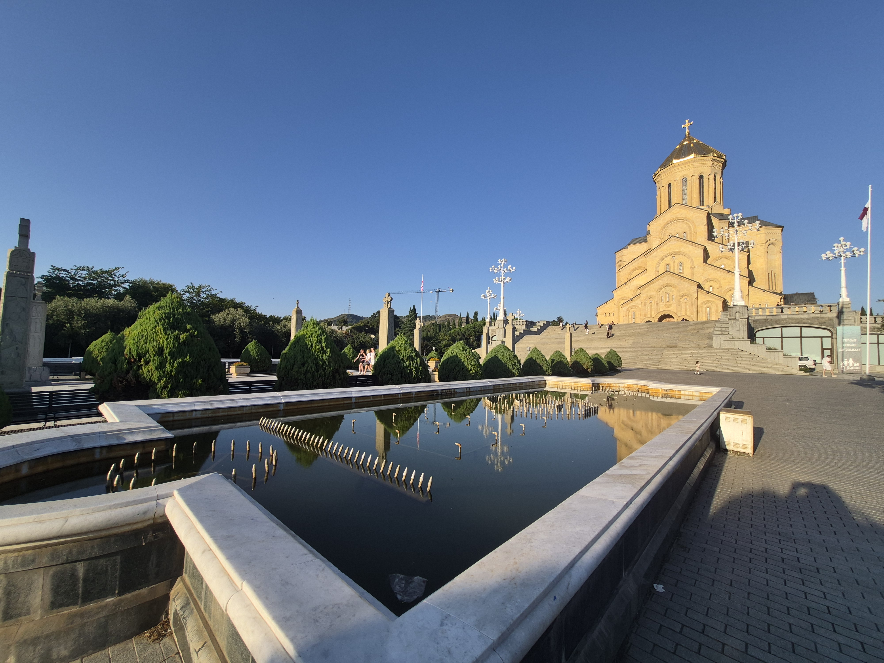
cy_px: 332
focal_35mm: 13
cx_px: 442
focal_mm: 1.74
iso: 40
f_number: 2.2
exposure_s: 1/1560
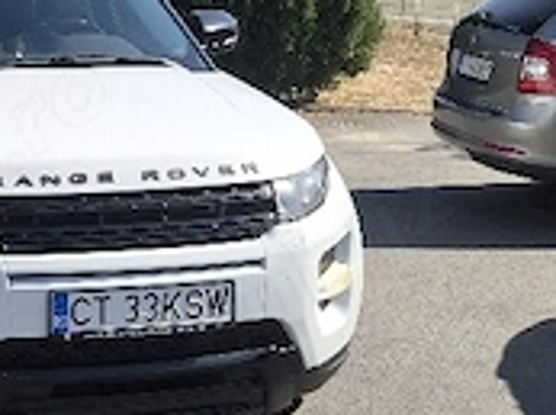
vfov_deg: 18.4
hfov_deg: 23.6
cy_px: 235
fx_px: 1282
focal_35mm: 80
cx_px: 26
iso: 80
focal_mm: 5.4
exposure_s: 1/5000
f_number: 1.8
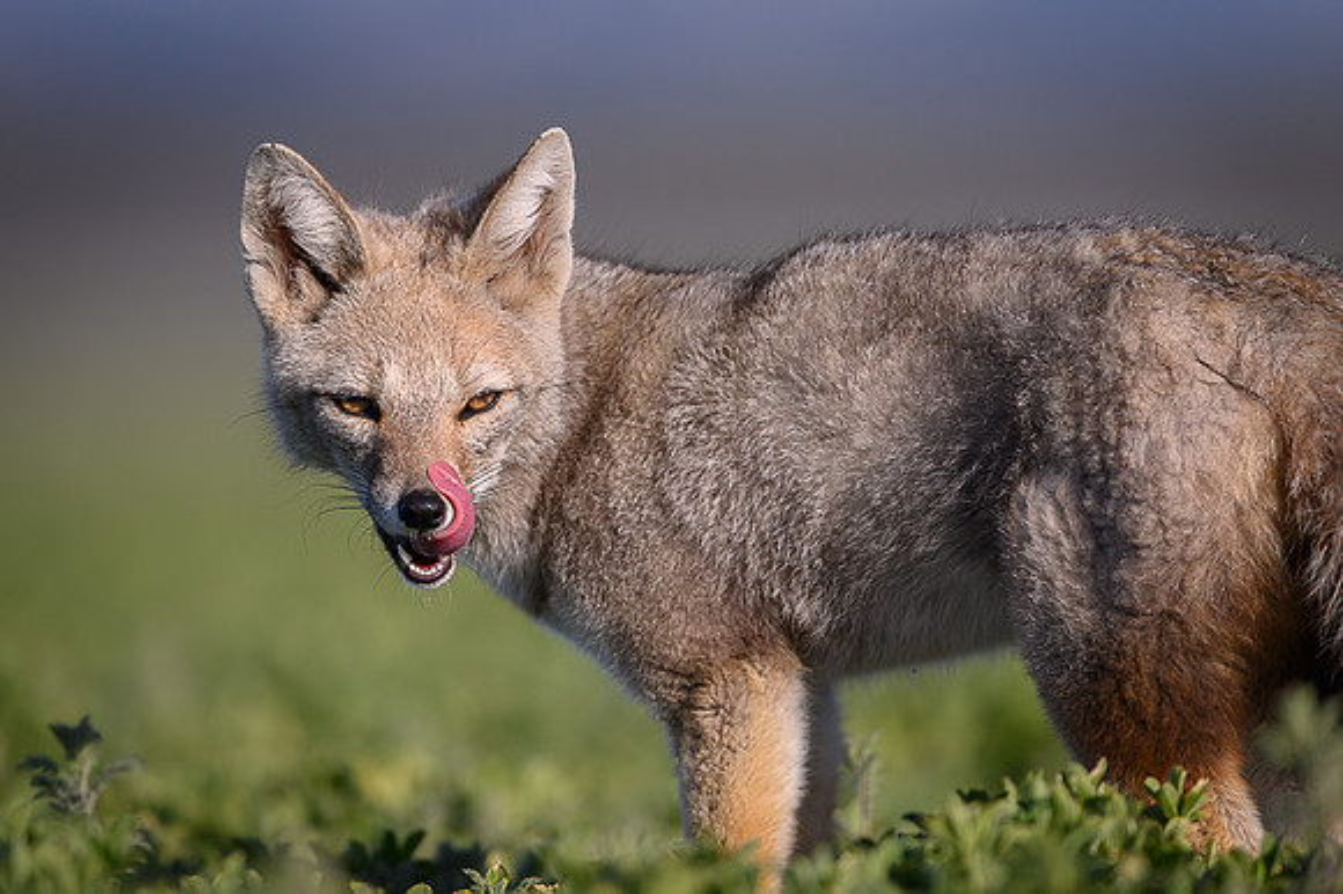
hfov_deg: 3.4
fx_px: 22340
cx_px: 539
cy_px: 357
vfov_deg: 2.3
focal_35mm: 599
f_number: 4
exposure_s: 1/4000
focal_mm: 500
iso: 220
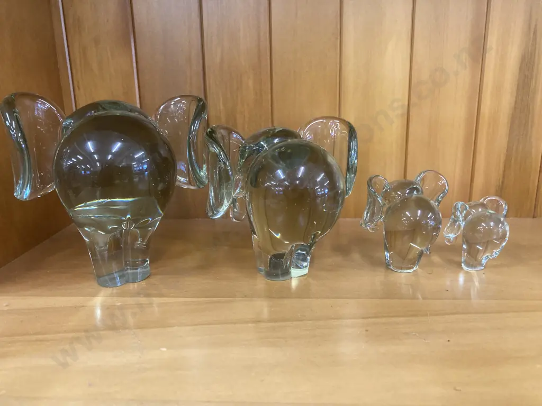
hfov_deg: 63.4
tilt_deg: -15.1
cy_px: 203
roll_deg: -0.1
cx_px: 271
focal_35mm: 28
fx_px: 438
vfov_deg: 49.7
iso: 200
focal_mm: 3.99
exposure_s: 1/50
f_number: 1.8
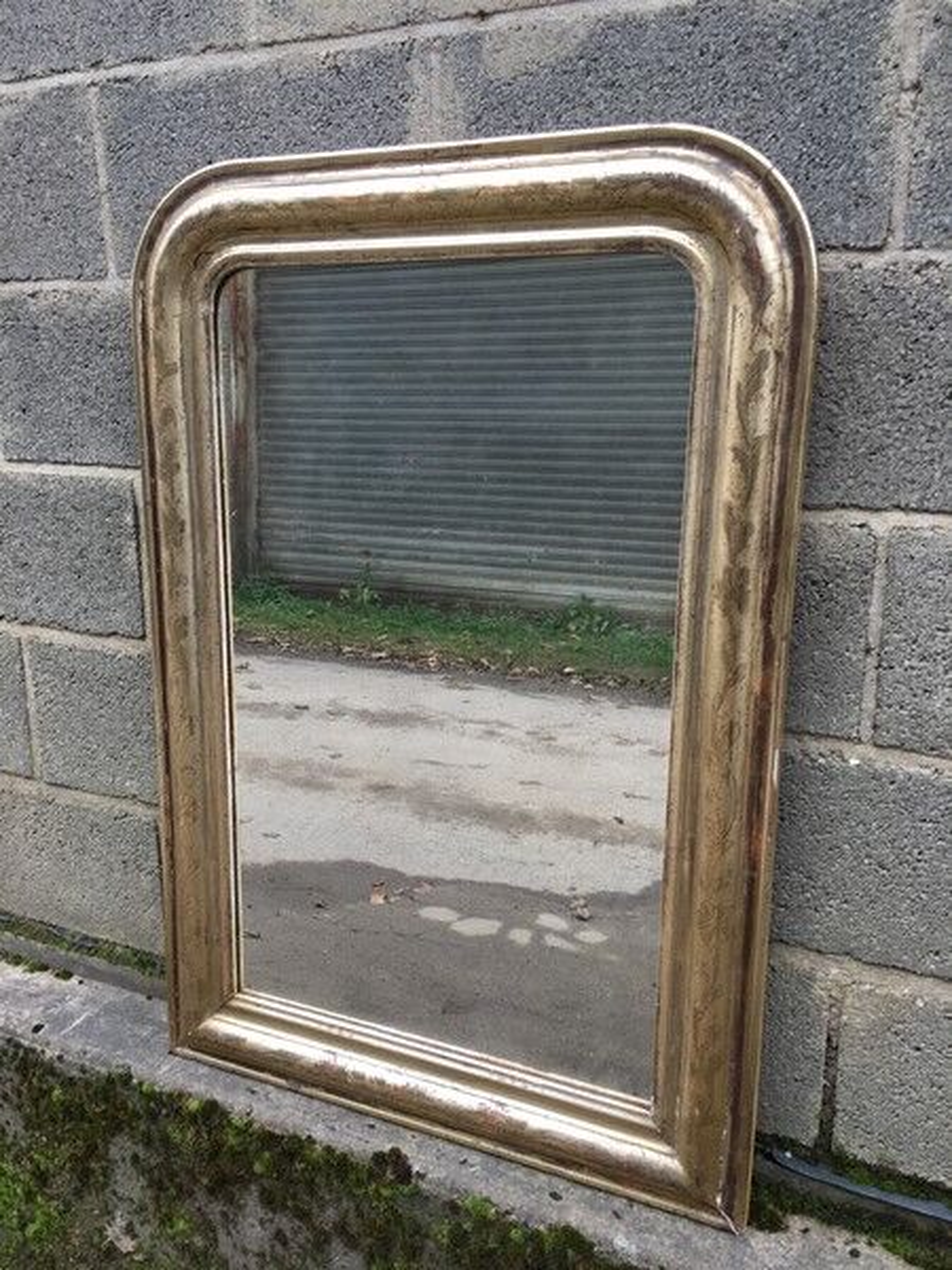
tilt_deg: -14.6
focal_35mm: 29
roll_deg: +2.7
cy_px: 635
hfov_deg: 48.2
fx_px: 1063
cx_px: 476
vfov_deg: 61.7
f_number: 2.2
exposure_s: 1/100
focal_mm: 4.15
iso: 40
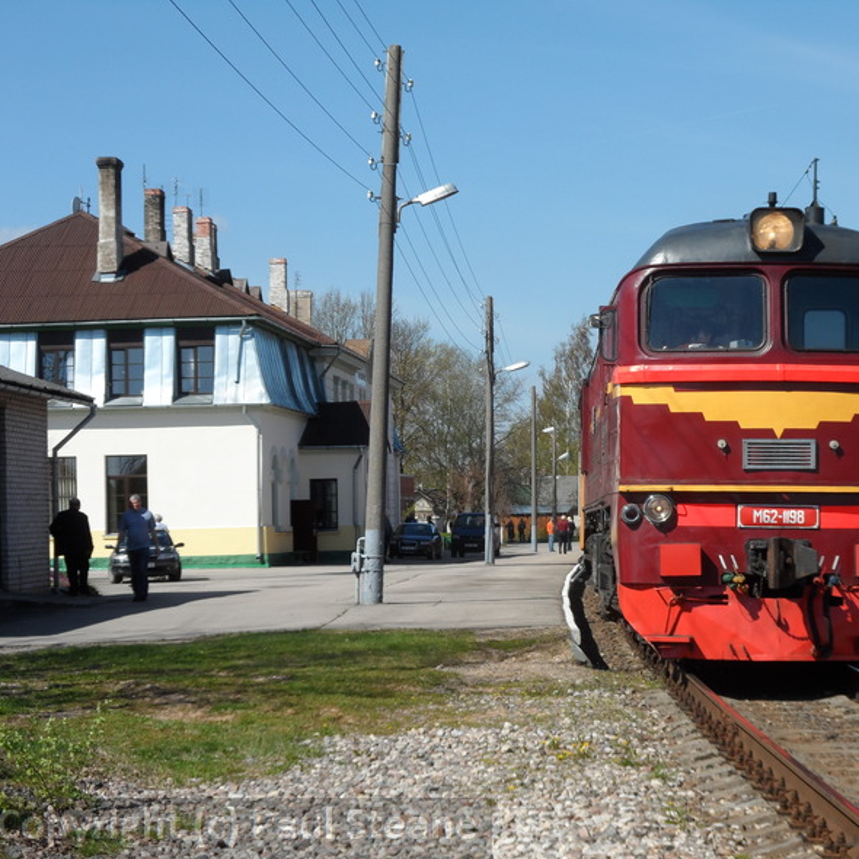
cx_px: 561
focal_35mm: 83
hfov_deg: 20.8
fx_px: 2330
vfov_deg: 20.9
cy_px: 431
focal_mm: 12.8
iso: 80
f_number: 4.6
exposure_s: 1/500
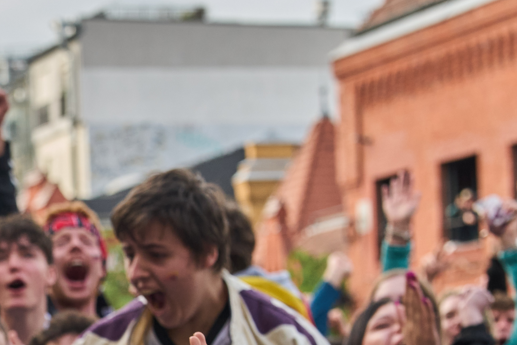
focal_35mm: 221
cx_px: -147
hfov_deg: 9.2
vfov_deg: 6.1
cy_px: 503
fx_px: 3173
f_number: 4
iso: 500
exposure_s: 1/500
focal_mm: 50
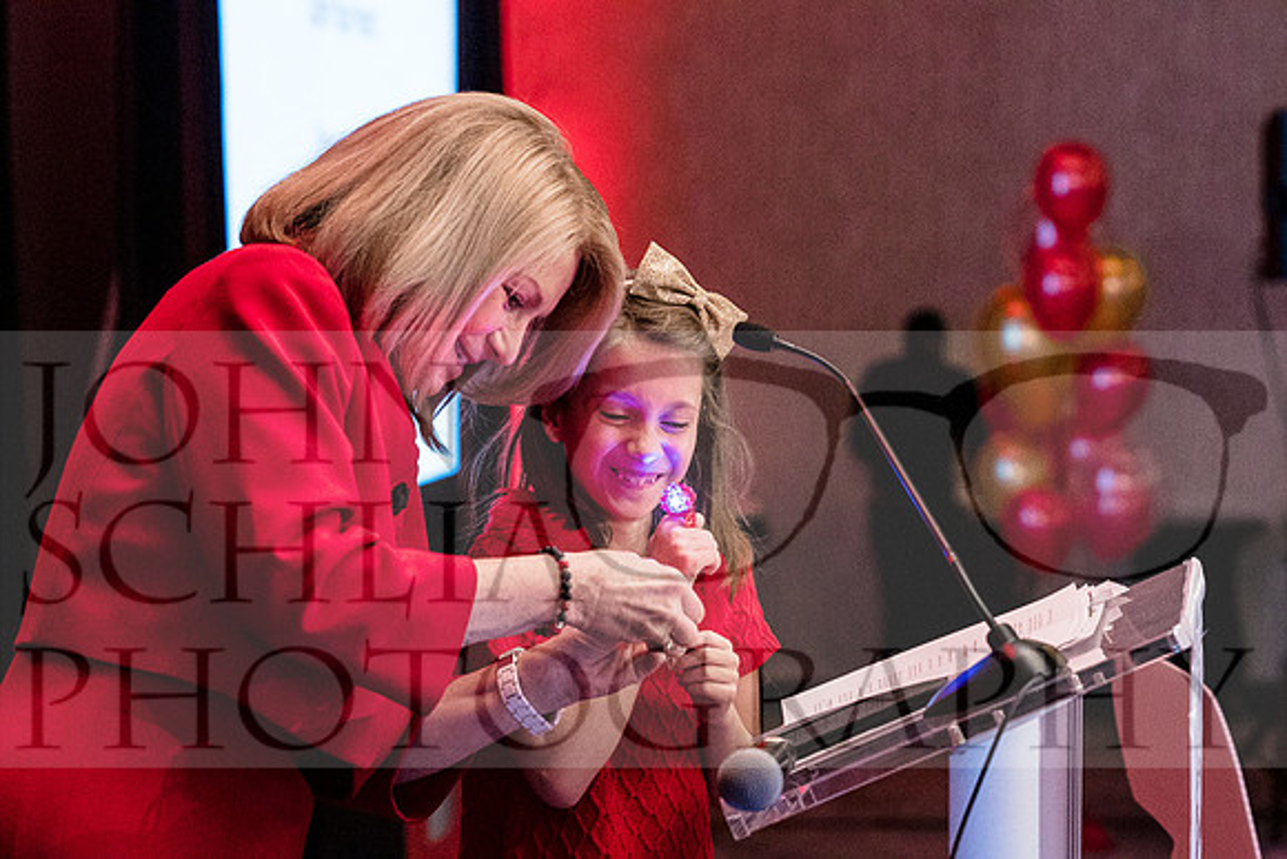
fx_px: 4398
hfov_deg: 16.6
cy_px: 430
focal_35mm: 123
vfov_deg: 11.2
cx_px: 644
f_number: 4
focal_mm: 82
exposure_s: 1/100
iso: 6400
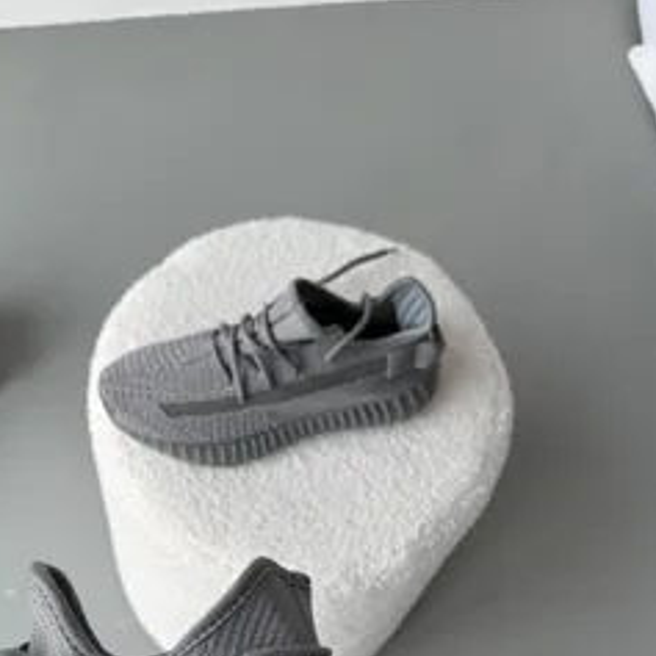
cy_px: 612
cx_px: 244
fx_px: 922
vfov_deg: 36.3
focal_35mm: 43
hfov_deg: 38.9
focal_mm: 6.76
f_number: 1.8
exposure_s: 1/400
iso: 80
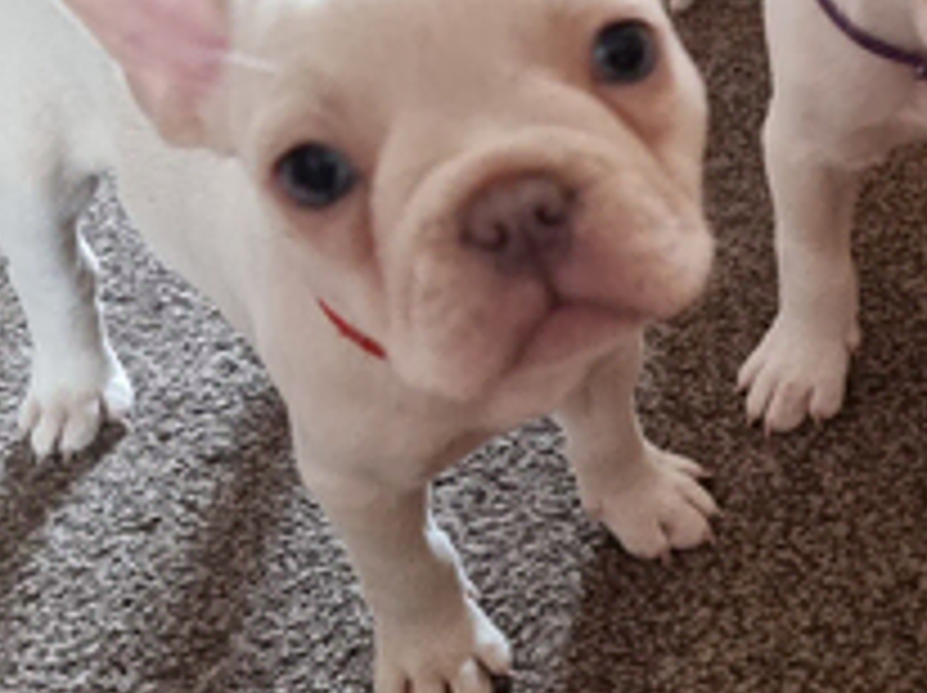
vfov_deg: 26.4
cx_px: 880
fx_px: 1471
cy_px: 263
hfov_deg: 32.7
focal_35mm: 55
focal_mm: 6.7
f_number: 1.8
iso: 250
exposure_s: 1/40
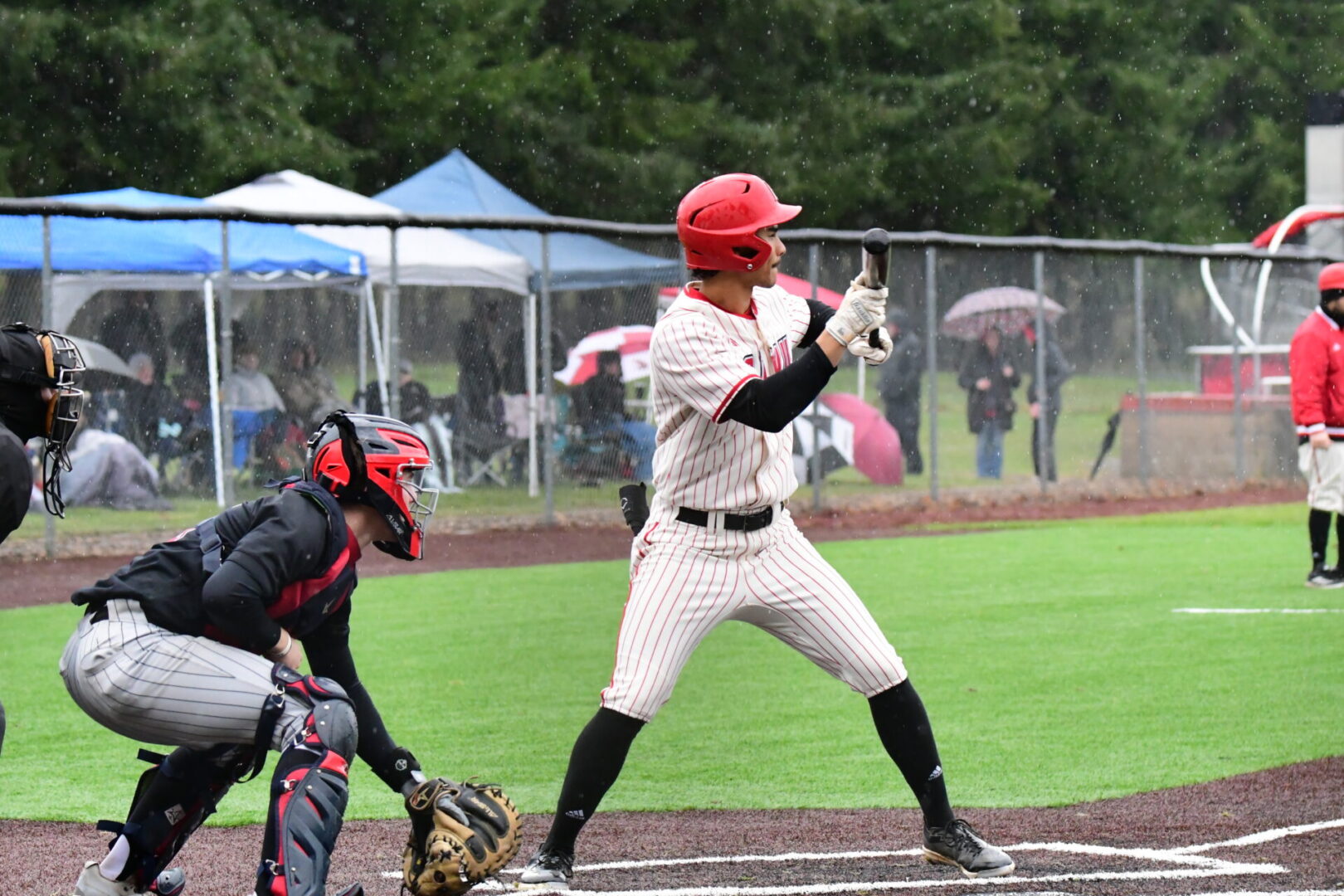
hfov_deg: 9.1
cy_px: 448
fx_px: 8399
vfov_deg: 6.1
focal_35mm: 225
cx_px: 672
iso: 6400
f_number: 6.3
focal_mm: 150
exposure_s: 1/1000
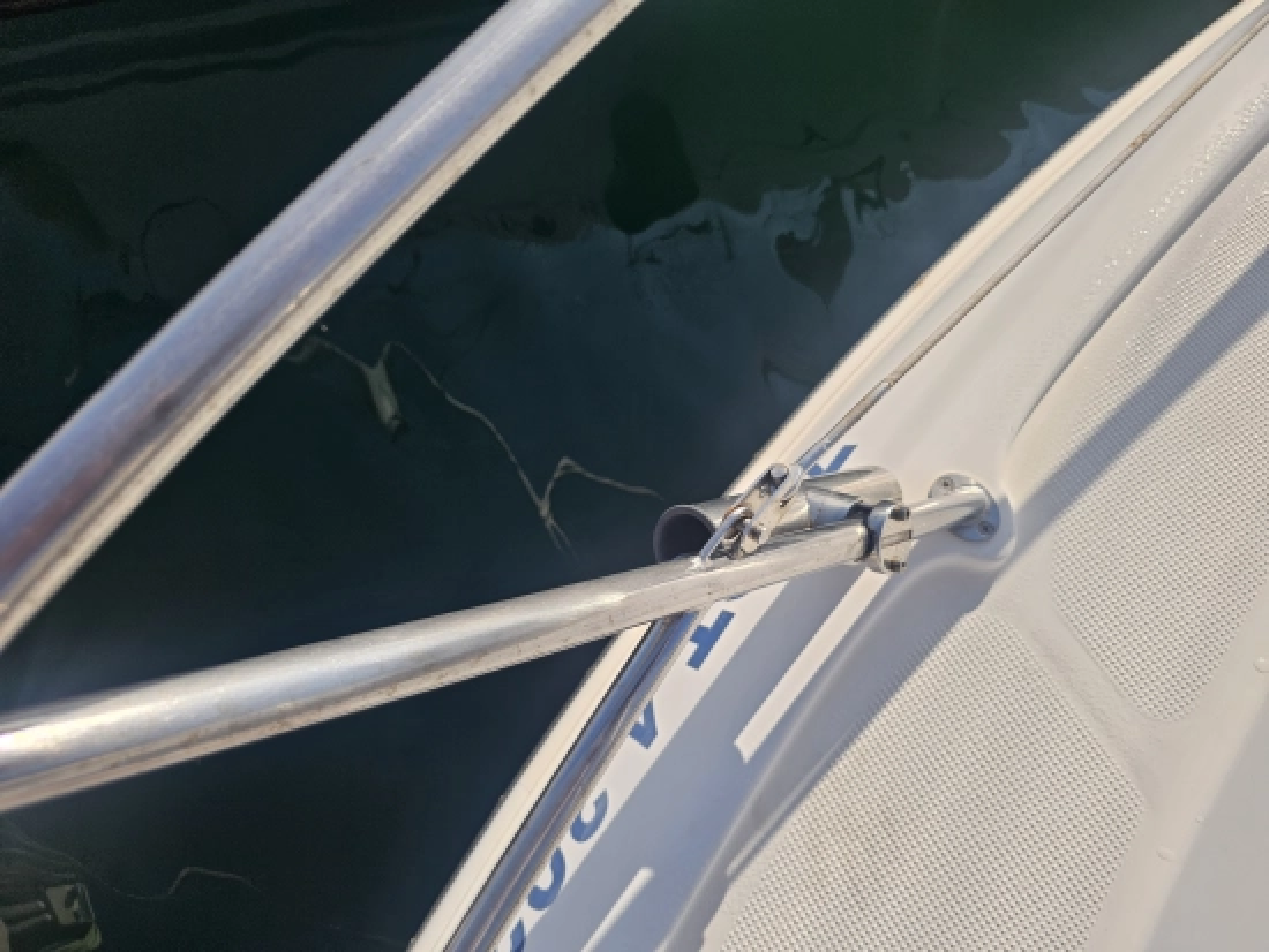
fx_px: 844
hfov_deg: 73.9
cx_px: 634
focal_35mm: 23
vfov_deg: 58.9
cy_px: 476
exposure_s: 1/668
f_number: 1.7
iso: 10
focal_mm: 6.3
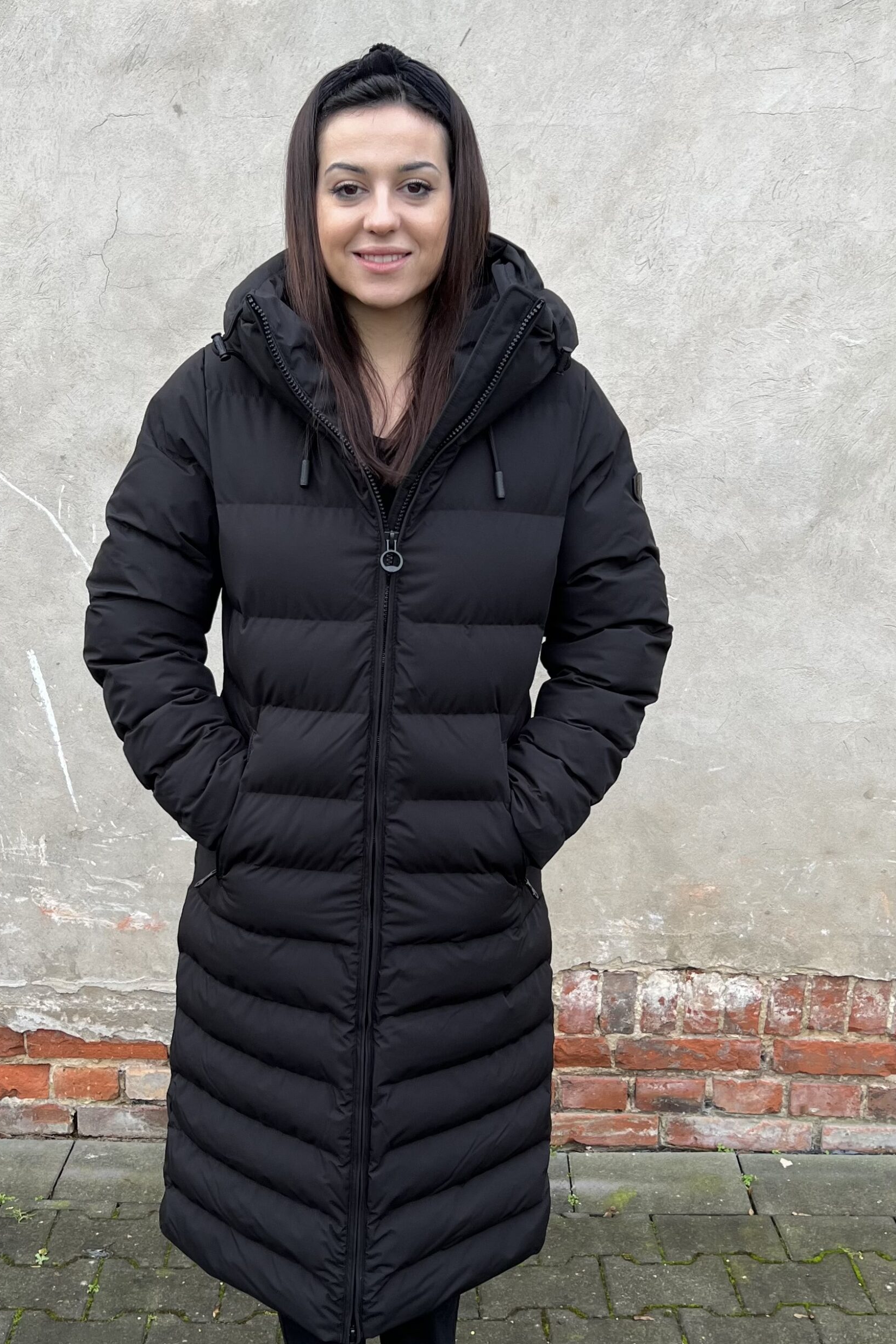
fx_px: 1045
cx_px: 402
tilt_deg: -16.5
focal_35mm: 28
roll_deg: -0.4
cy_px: 694
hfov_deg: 46.3
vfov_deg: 65.5
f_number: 1.5
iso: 40
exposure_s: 1/212
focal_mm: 5.7
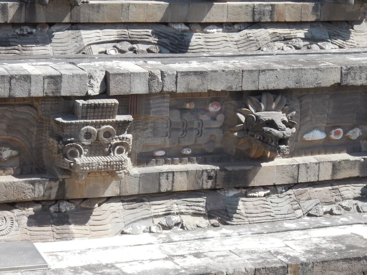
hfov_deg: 21.1
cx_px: 184
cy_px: 138
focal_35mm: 93
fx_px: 986
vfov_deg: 15.9
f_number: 4.6
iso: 125
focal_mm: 16.5
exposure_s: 1/400
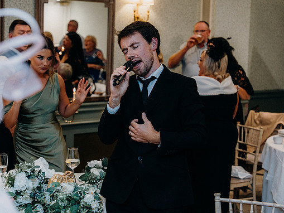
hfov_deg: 28.1
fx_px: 566
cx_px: 131
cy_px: 107
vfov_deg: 21.3
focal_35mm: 69
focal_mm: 63
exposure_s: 1/160
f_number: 3.5
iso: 2500
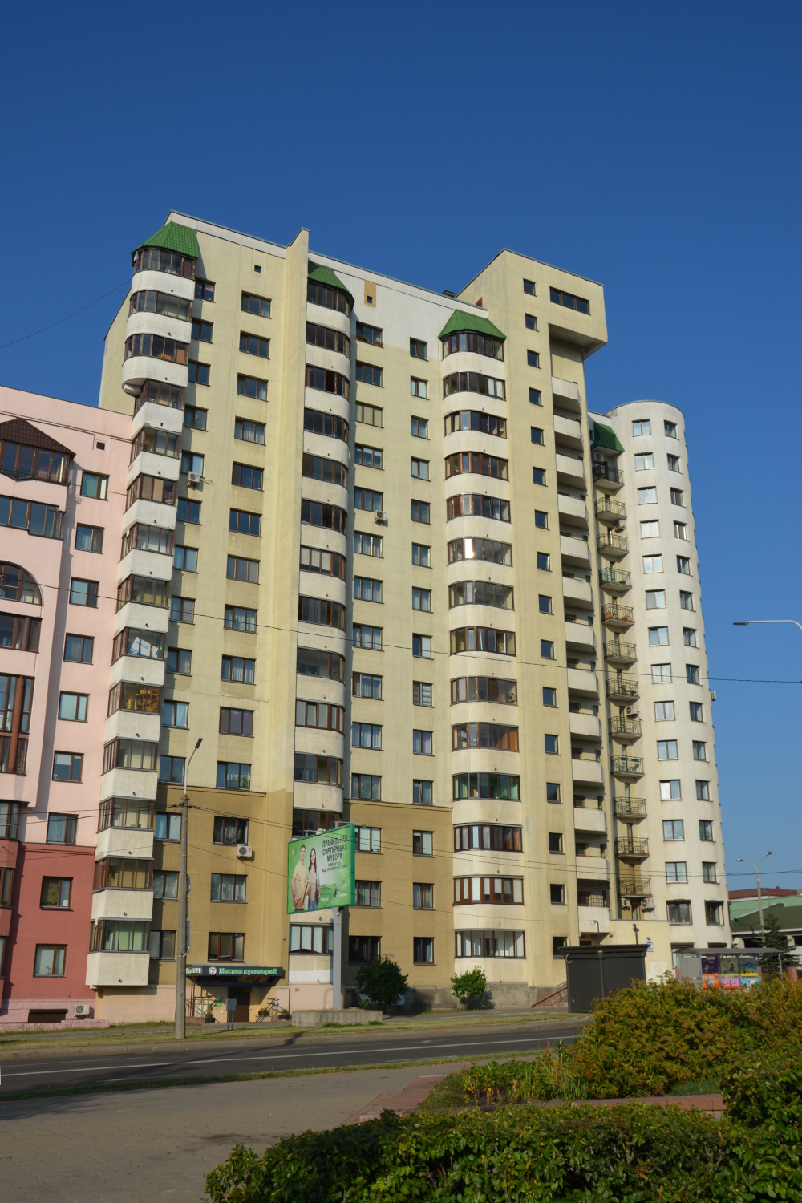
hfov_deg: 41.7
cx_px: 401
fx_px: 1053
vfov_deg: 59.5
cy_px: 602
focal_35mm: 32
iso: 100
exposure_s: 1/320
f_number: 9
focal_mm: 21
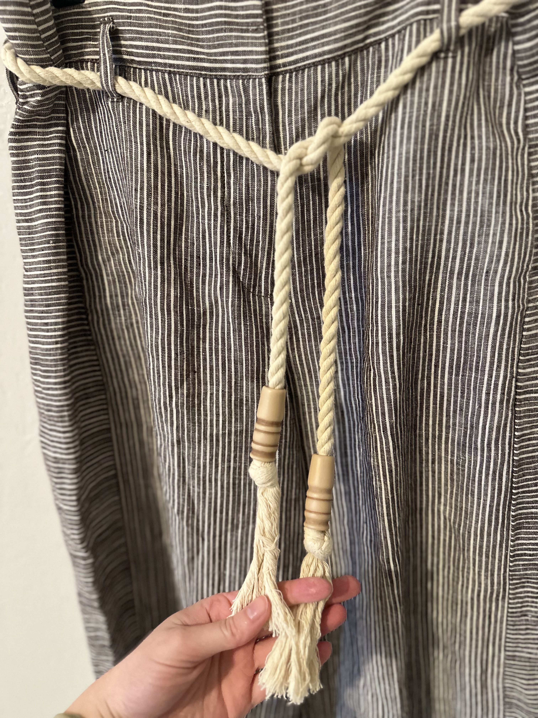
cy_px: 359
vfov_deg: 71.6
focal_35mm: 24
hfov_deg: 56.8
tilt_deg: -19.1
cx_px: 269
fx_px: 497
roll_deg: +4.2
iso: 800
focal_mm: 6.86
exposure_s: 1/60
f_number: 1.78
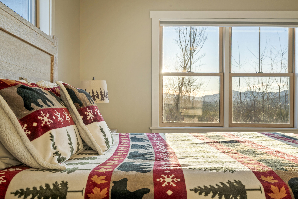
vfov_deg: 38.9
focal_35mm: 34
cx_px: 149
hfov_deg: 55.8
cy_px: 100
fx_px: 281
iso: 100
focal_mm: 34
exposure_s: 1/2.5
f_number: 10
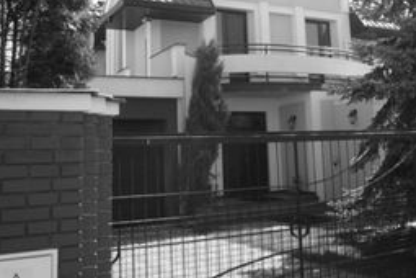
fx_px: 497
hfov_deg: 45.2
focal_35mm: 43
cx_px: 250
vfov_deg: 30.8
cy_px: 82
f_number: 2.8
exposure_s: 1/640
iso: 100
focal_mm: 4.6
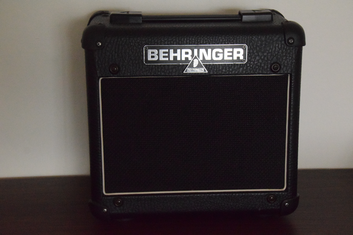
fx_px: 559
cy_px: 118
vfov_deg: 23.8
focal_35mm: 57
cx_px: 176
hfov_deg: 35.1
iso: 12800
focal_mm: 38
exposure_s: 1/800
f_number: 8
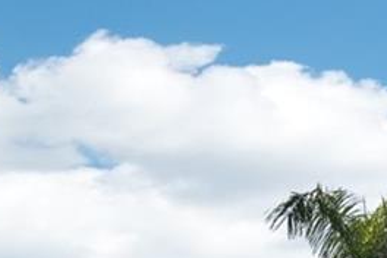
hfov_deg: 15.2
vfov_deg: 12.4
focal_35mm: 97
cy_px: 519
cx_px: -466
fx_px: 1043
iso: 400
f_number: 8
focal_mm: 16
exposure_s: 1/2500
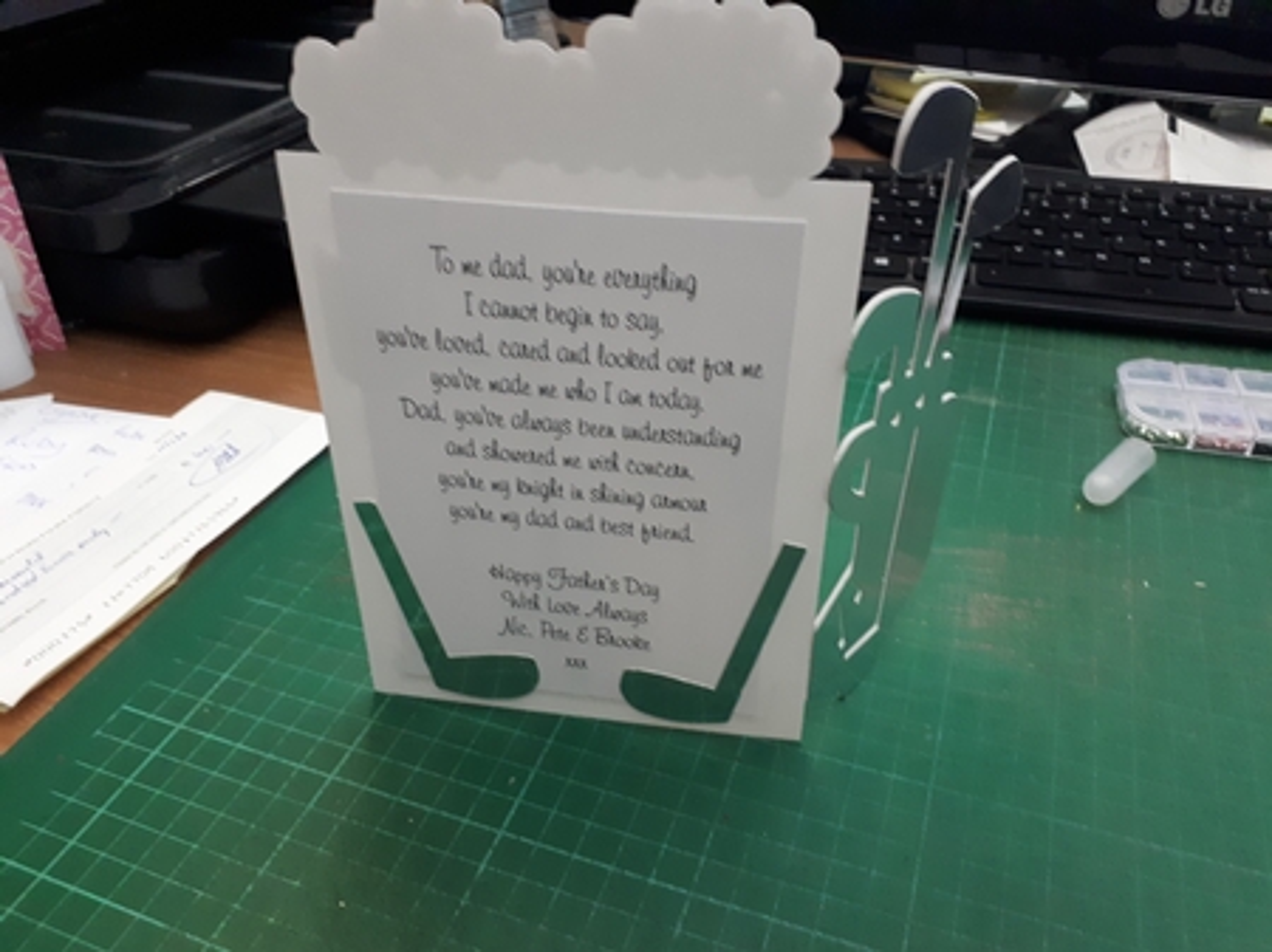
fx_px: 992
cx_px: 636
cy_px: 476
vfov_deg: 51.3
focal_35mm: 27
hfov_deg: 65.4
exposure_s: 1/17
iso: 400
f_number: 1.9
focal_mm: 3.6
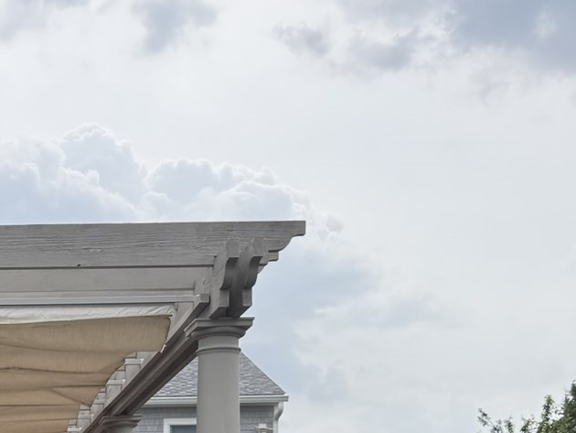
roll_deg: -0.5
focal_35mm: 78
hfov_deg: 23.1
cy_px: 600
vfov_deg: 17.5
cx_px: -103
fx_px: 1298
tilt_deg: +1.0
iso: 80
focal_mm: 6.76
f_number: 1.78
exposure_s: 1/3759
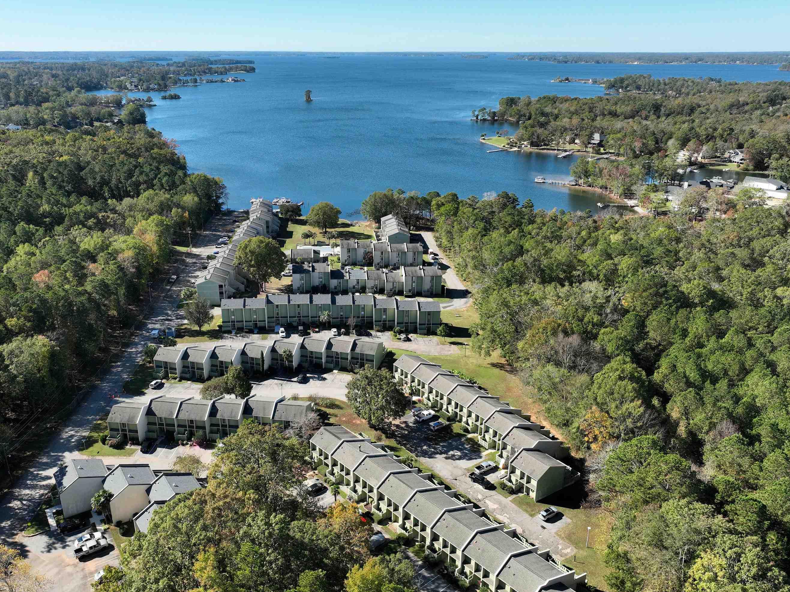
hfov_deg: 63.4
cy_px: 301
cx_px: 360
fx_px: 639
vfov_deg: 49.7
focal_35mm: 28
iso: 200
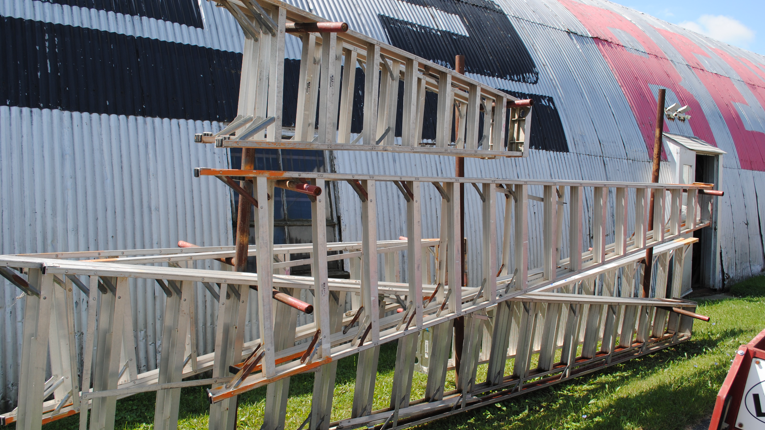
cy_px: 217
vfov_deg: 33.7
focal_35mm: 35
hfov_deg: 56.6
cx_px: 384
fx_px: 710
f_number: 7.1
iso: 100
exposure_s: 1/200
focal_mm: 22
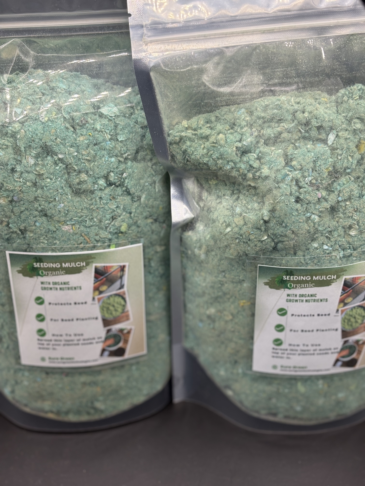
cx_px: 182
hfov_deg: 28.0
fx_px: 731
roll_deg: +2.7
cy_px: 243
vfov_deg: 36.8
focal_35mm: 52
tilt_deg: -33.8
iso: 64
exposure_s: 1/120
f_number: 1.6
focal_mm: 5.96
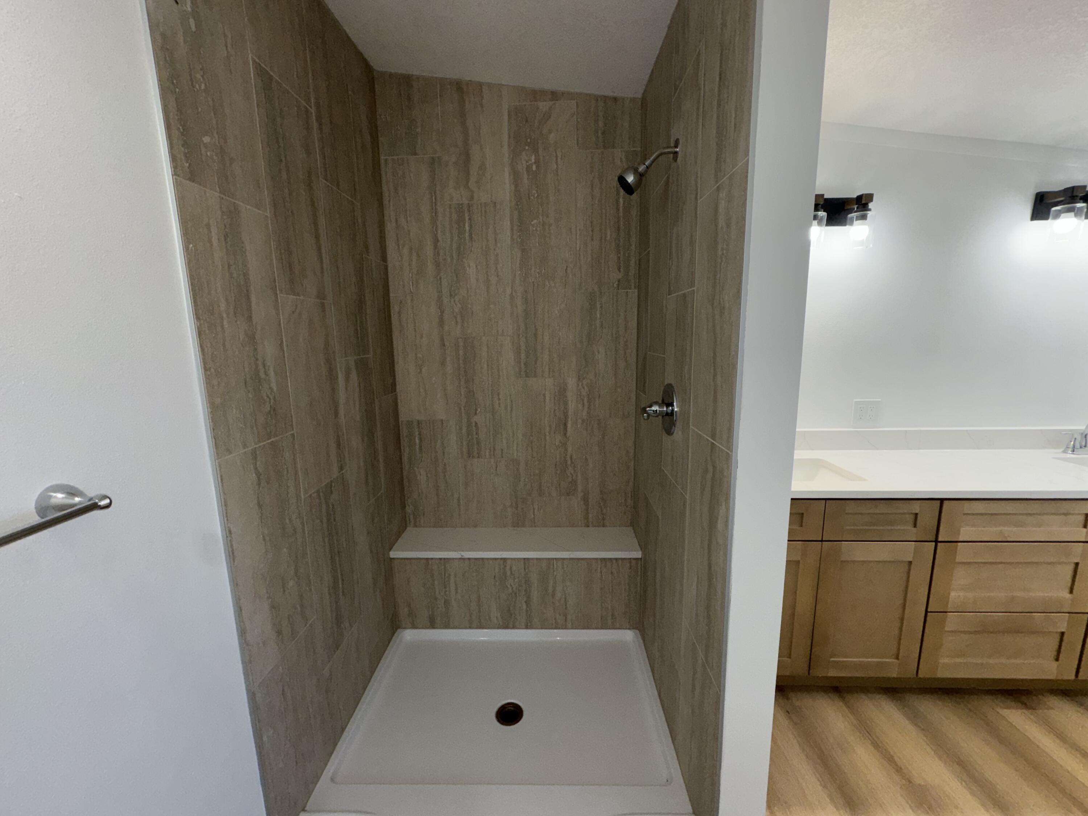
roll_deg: +1.0
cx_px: 544
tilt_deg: -10.4
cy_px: 408
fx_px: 440
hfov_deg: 102.1
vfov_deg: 85.7
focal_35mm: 14
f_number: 2.2
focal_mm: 2.22
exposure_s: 1/122
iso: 64
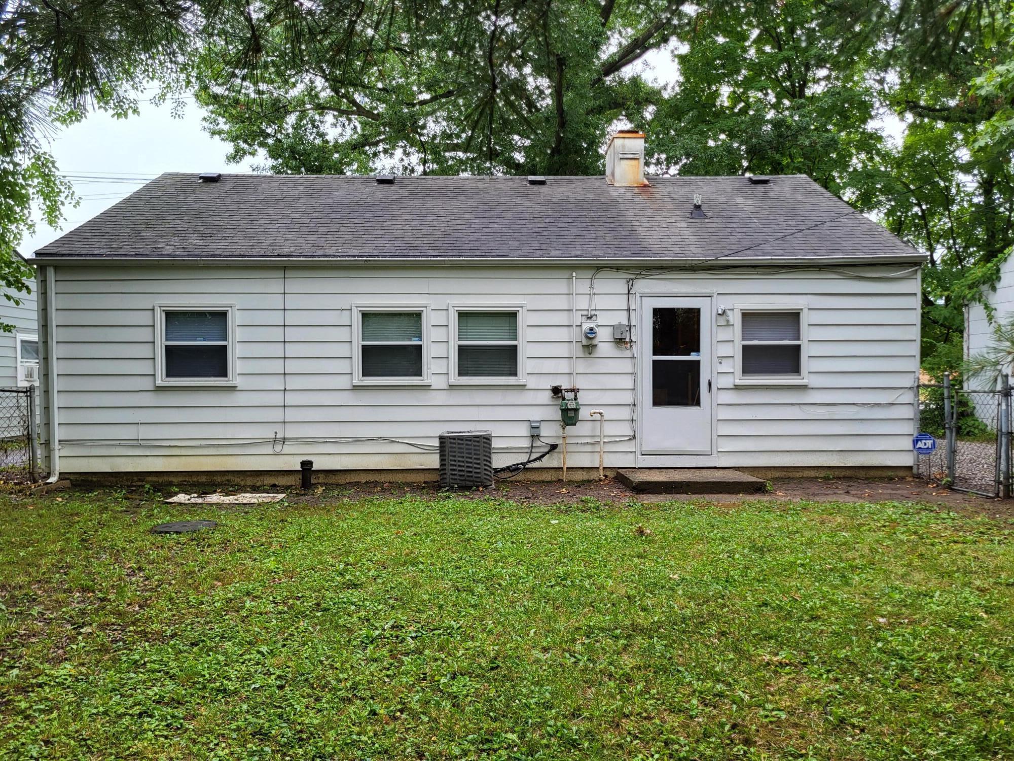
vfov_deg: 53.1
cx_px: 507
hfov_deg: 67.3
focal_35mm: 26
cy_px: 380
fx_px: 762
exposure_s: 1/151
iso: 40
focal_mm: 5.4
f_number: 1.8
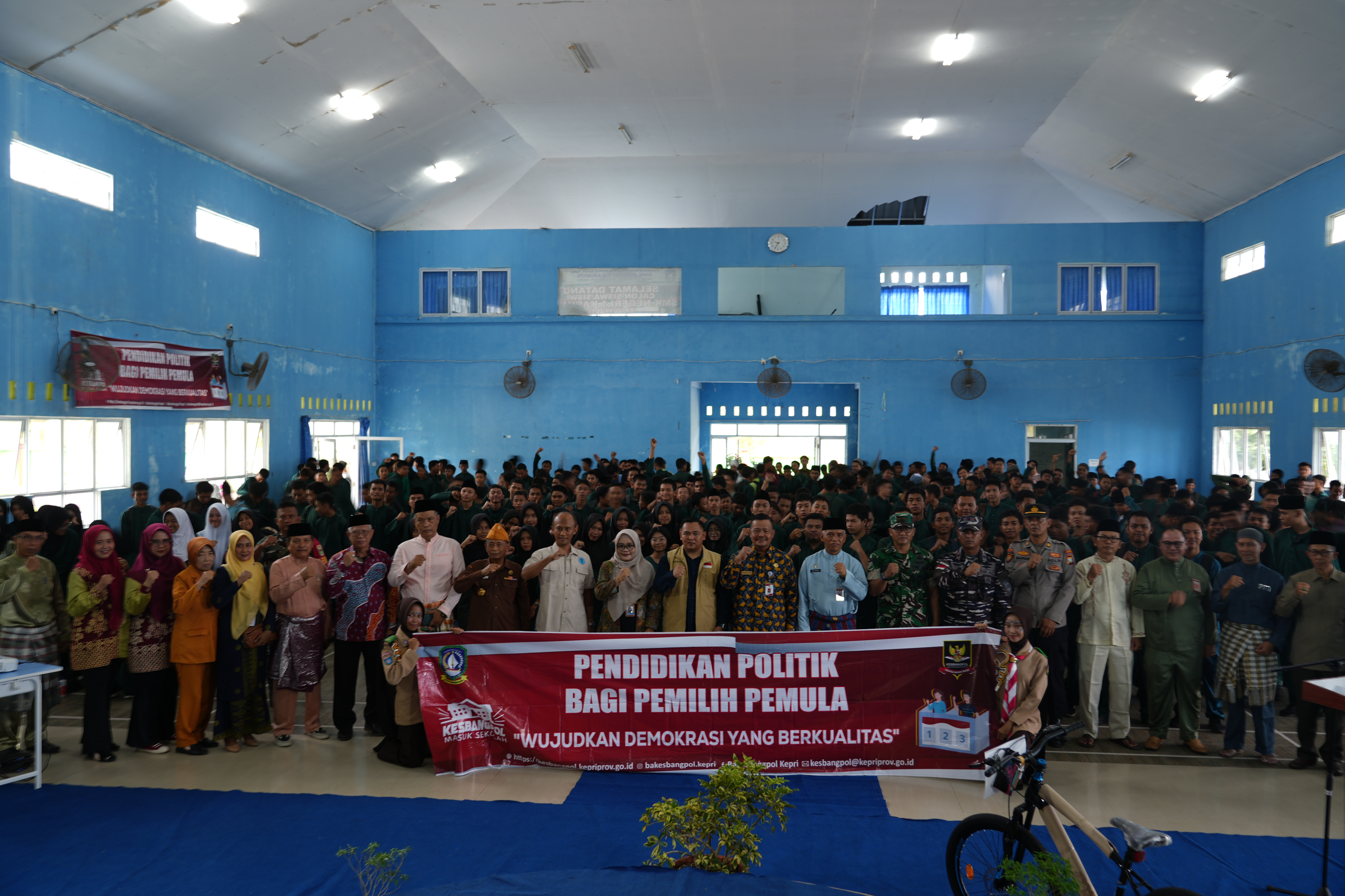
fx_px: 1121
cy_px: 448
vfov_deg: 43.6
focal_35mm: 30
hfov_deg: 61.9
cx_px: 672
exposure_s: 1/4
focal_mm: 30
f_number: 4
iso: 50
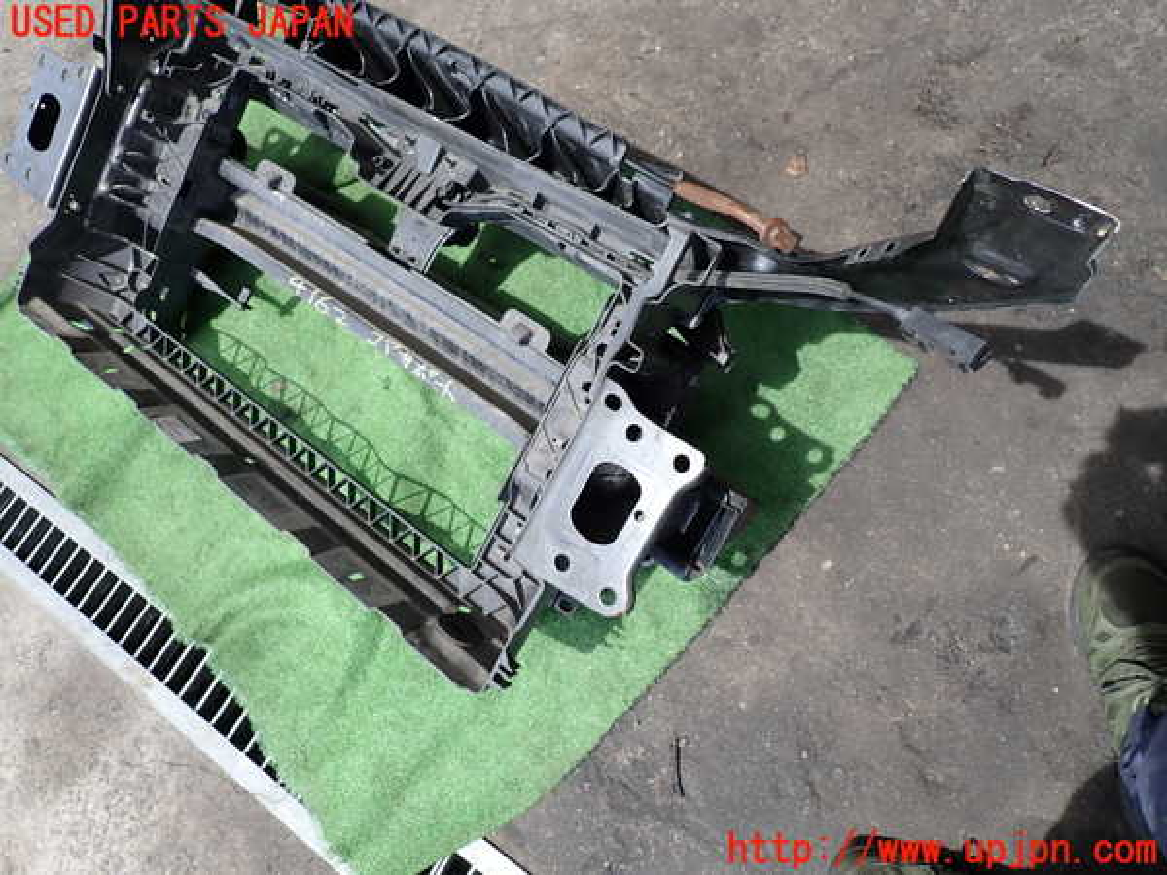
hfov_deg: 69.4
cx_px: 584
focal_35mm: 25
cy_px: 438
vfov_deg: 54.9
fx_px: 843
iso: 100
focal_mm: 4.5
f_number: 2.8
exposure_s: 1/500
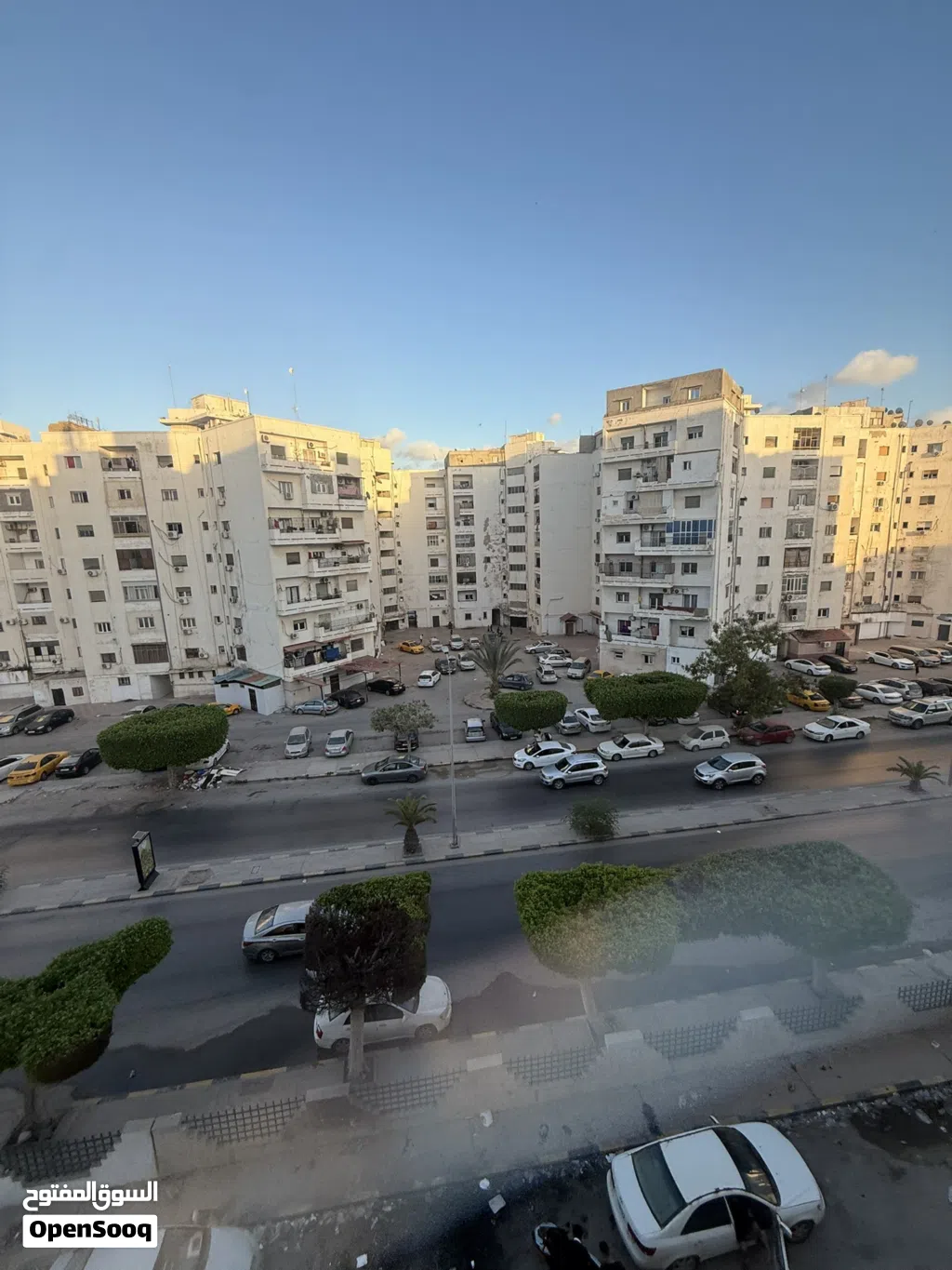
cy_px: 635
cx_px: 476
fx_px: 513
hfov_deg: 85.7
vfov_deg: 102.1
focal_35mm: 14
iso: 50
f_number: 2.2
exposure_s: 1/383
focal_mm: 2.22
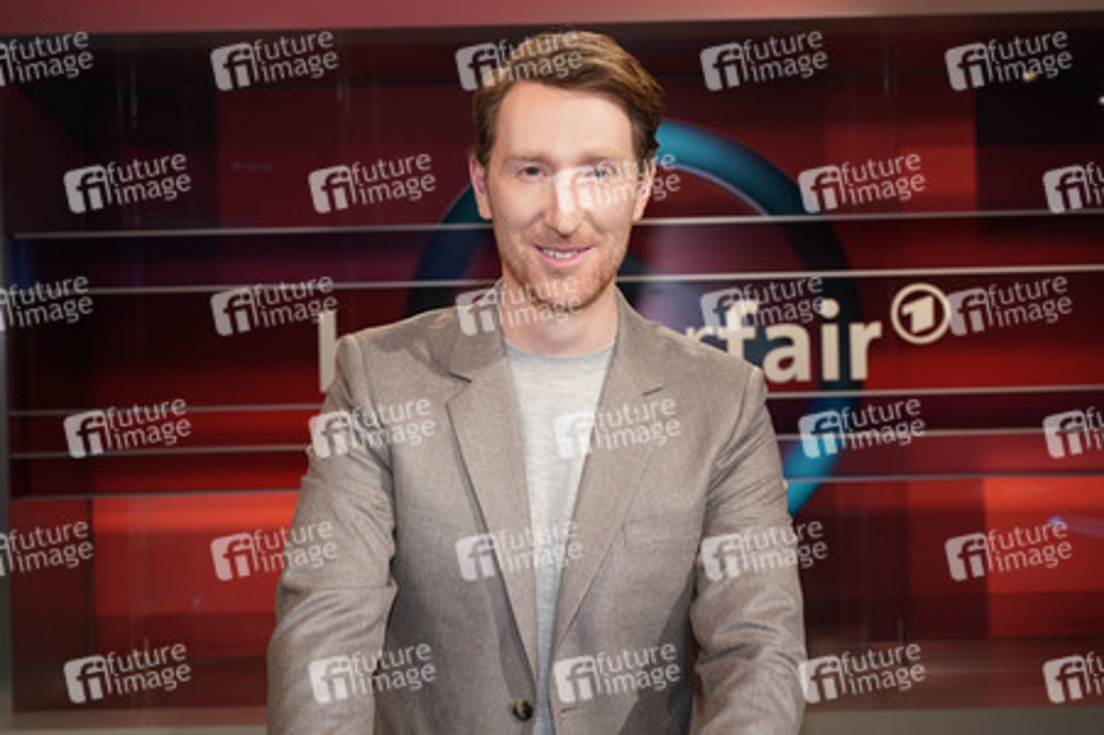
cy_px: 368
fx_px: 1287
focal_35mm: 42
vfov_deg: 31.8
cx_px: 552
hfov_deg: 46.4
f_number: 5
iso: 1600
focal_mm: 42
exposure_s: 1/125
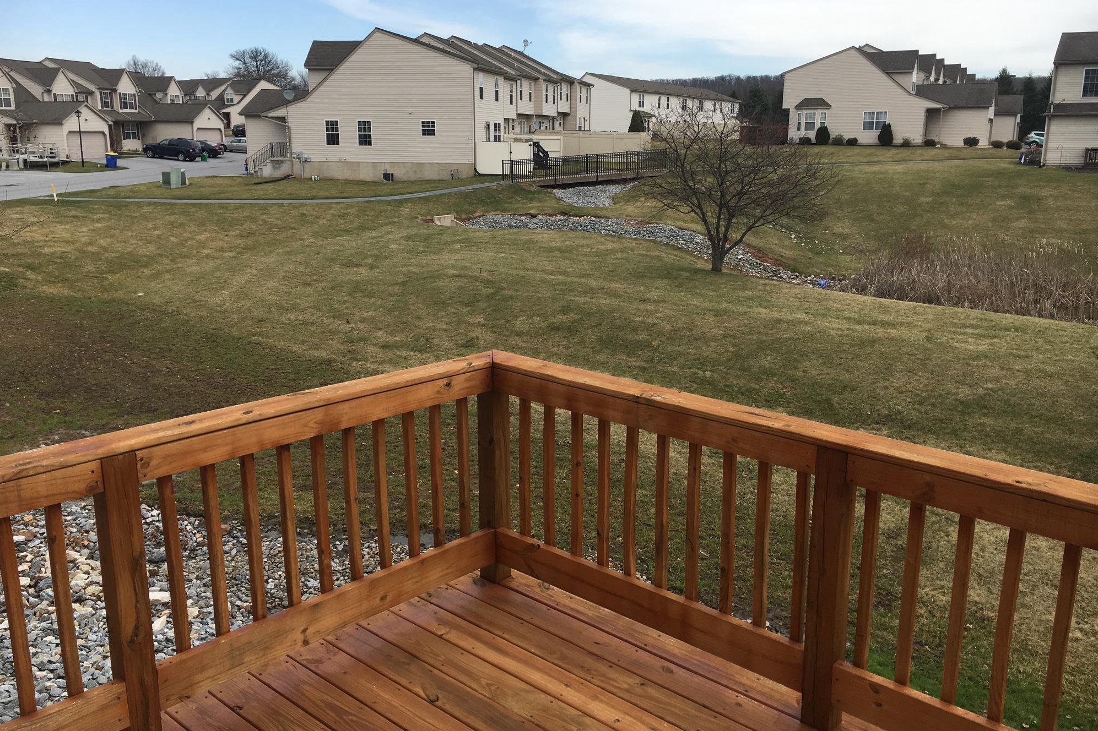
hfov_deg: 60.3
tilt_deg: -11.6
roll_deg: +1.0
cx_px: 544
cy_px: 358
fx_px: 945
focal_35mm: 31
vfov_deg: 42.3
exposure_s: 1/1166
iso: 25
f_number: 2.2
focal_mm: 4.15
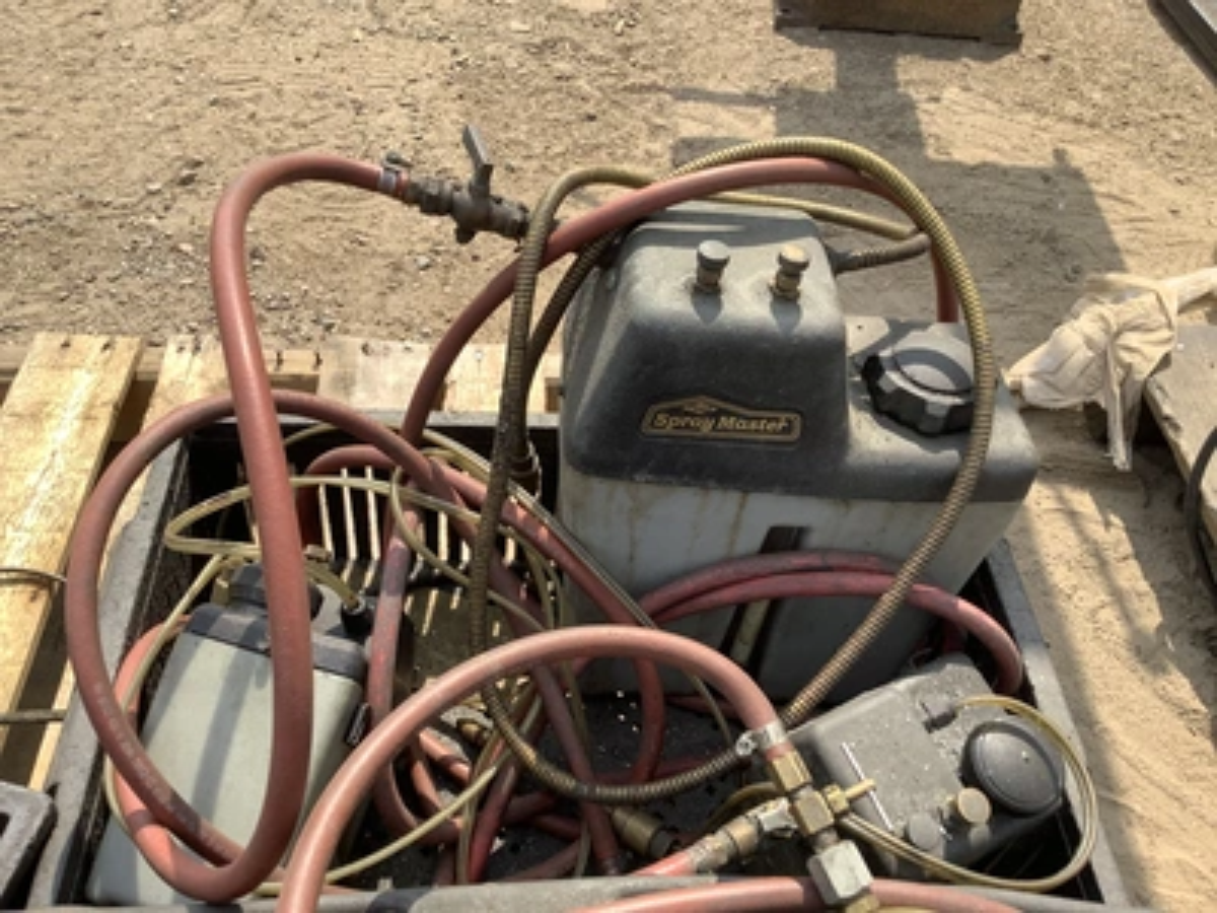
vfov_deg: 45.4
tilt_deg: -48.6
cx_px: 608
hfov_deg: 58.4
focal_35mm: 31
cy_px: 456
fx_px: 1090
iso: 25
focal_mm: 3.3
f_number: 2.4
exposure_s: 1/776
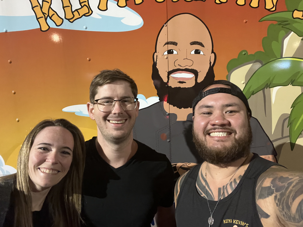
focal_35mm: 23
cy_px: 114
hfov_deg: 73.9
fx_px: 201
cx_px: 152
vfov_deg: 58.9
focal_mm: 2.71
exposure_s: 1/17
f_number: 2.2
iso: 640
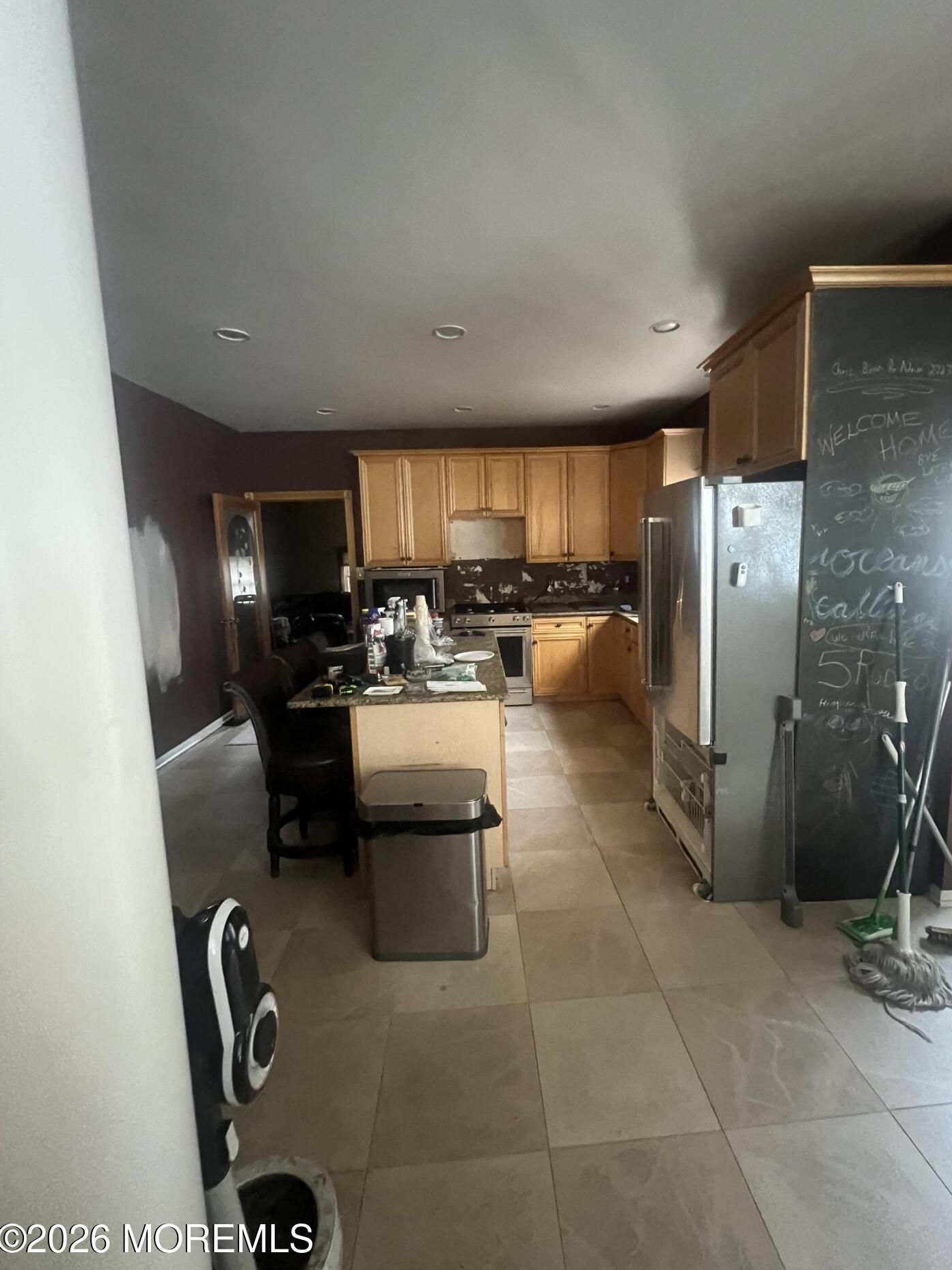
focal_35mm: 14
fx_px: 513
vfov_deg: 102.0
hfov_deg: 85.6
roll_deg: +0.8
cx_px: 506
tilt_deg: -6.4
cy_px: 618
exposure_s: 1/43
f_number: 1.8
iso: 1000
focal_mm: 1.57
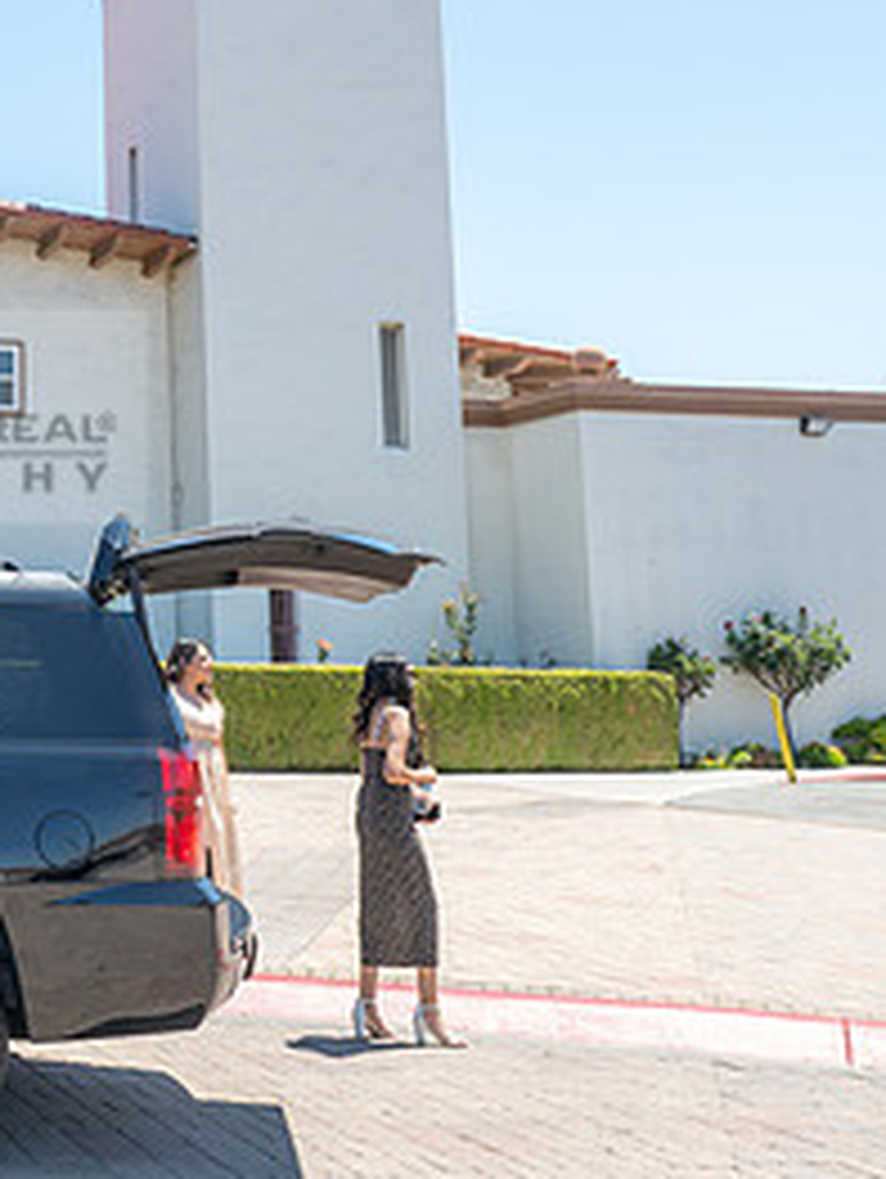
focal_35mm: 51
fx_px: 1738
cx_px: -234
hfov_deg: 25.1
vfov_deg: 37.2
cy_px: 416
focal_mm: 24
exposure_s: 1/125
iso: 200
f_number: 9
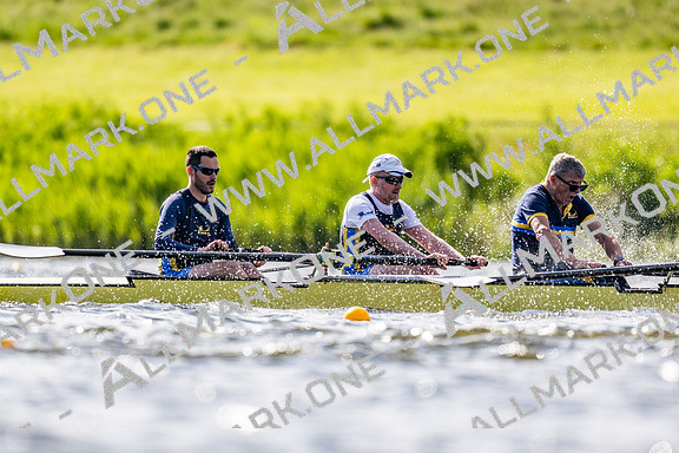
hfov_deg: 2.3
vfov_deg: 1.5
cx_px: 340
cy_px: 226
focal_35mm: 906
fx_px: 17087
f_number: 4
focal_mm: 600
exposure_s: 1/2500
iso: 250
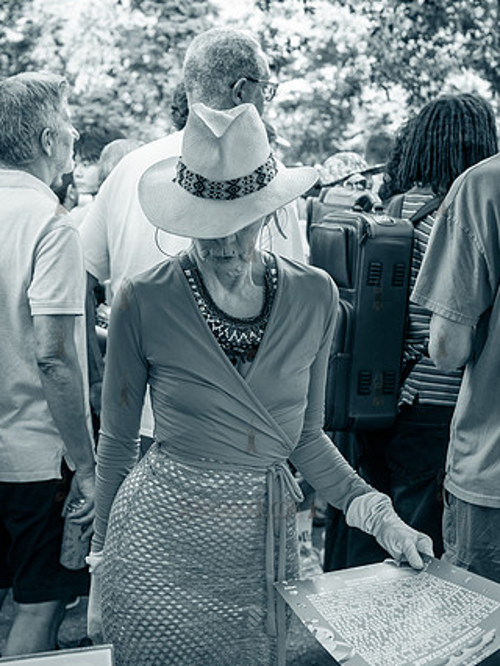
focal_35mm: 64
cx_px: 195
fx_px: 1231
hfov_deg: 22.9
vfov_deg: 30.2
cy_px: 303
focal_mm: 38
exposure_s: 1/200
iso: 800
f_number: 3.5
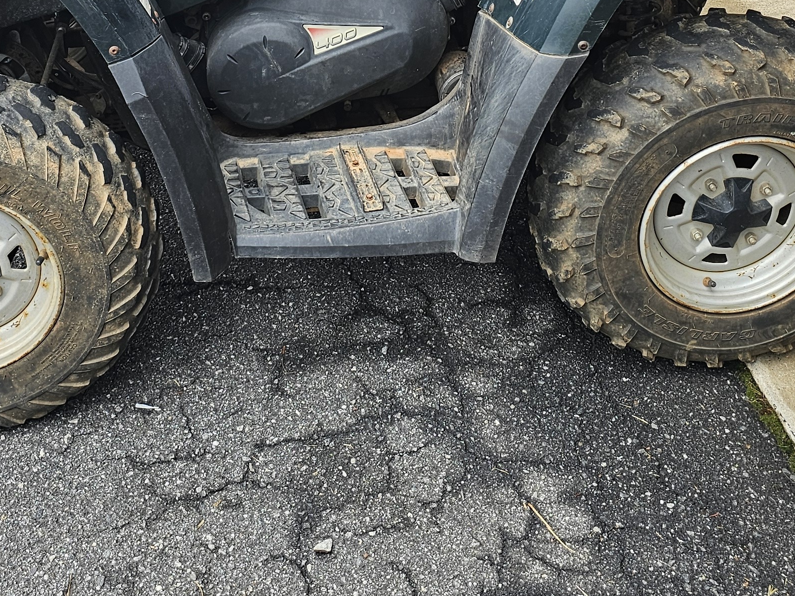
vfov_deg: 23.7
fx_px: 1332
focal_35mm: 58
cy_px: -57
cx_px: 335
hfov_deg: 33.2
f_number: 1.7
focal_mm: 6.3
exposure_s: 1/180
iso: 25
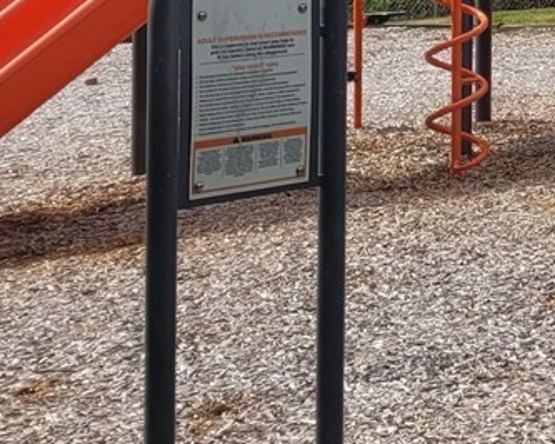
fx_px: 2003
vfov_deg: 12.1
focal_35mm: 122
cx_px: 1255
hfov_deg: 12.8
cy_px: -190
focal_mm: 5.4
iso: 40
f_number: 1.8
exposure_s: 1/1951
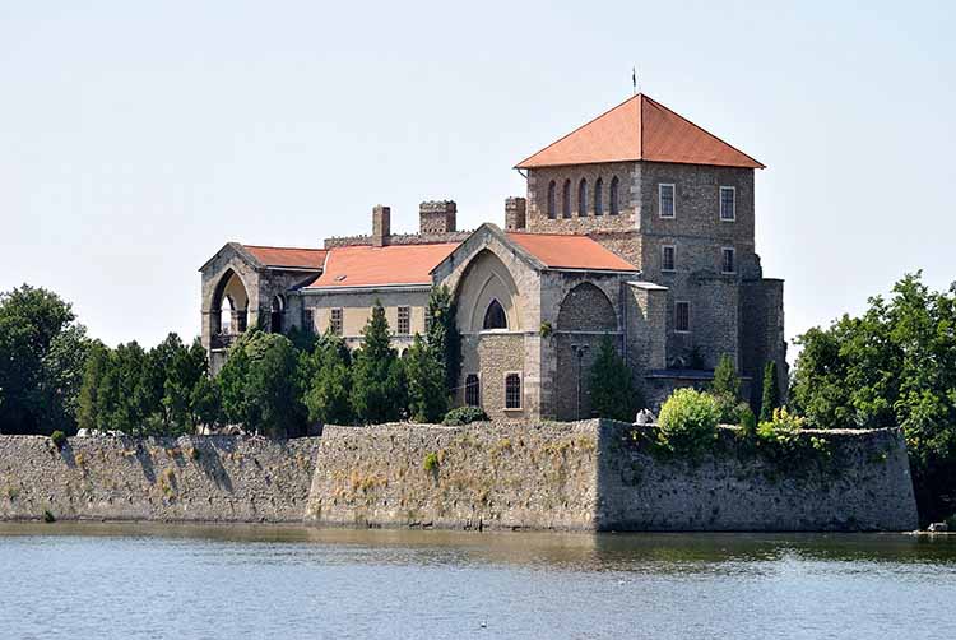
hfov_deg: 11.2
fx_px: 4865
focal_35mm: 183
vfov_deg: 7.5
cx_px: 478
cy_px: 320
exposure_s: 1/500
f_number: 5.6
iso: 125
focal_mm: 122
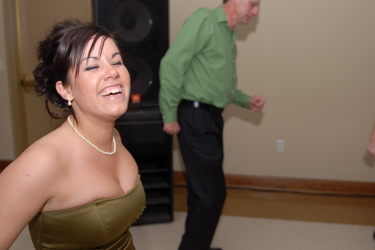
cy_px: 128
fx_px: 416
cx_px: 194
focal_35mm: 40
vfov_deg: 33.4
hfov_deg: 48.5
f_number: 2.8
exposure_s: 1/10
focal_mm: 24
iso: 100
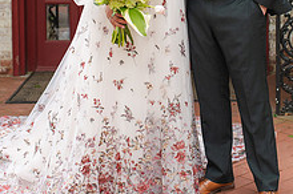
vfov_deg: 13.2
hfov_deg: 20.2
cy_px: -39
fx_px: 821
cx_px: 173
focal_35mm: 101
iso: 320
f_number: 3.2
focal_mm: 35
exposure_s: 1/320
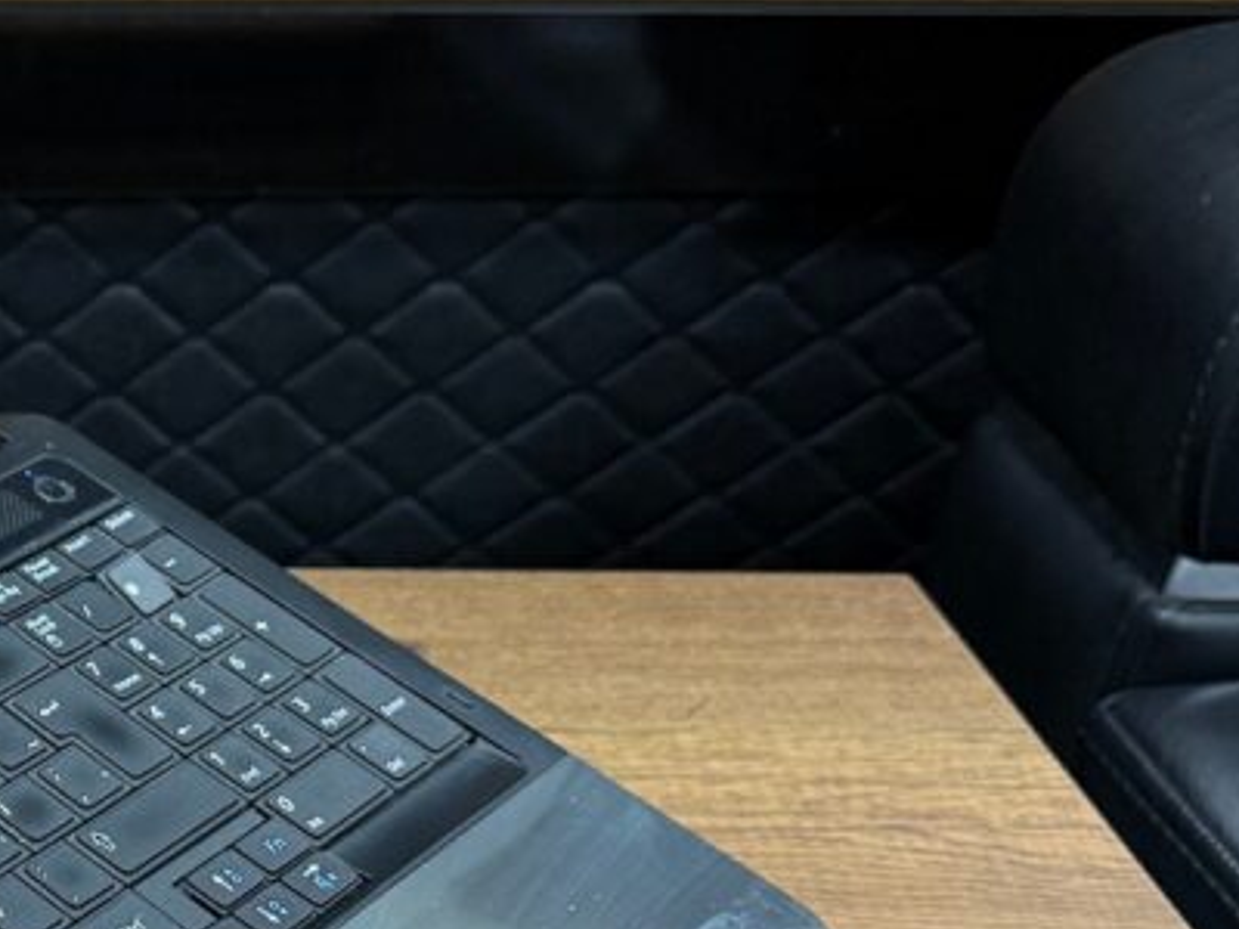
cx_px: -300
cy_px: 774
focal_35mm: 72
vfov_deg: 20.2
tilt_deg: -32.1
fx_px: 2577
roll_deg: -1.1
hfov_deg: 24.2
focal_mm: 6.76
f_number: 1.78
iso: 200
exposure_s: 1/50
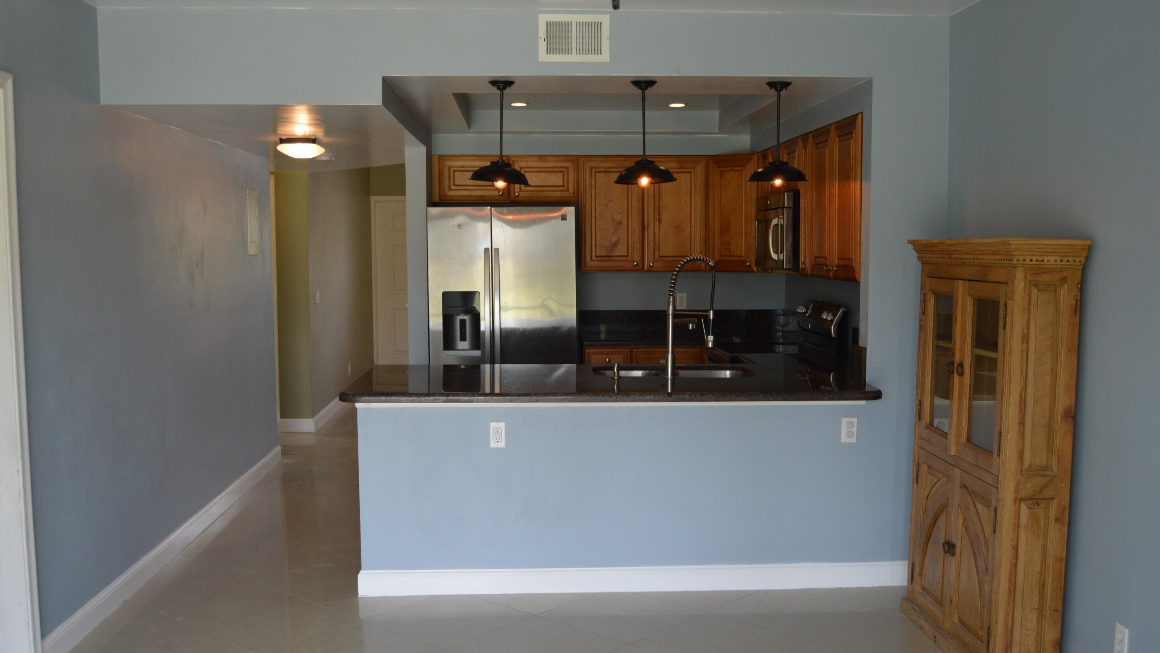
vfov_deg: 33.7
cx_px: 584
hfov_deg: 56.6
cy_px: 356
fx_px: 1077
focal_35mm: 35
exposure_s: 1/80
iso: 400
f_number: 4.5
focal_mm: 22
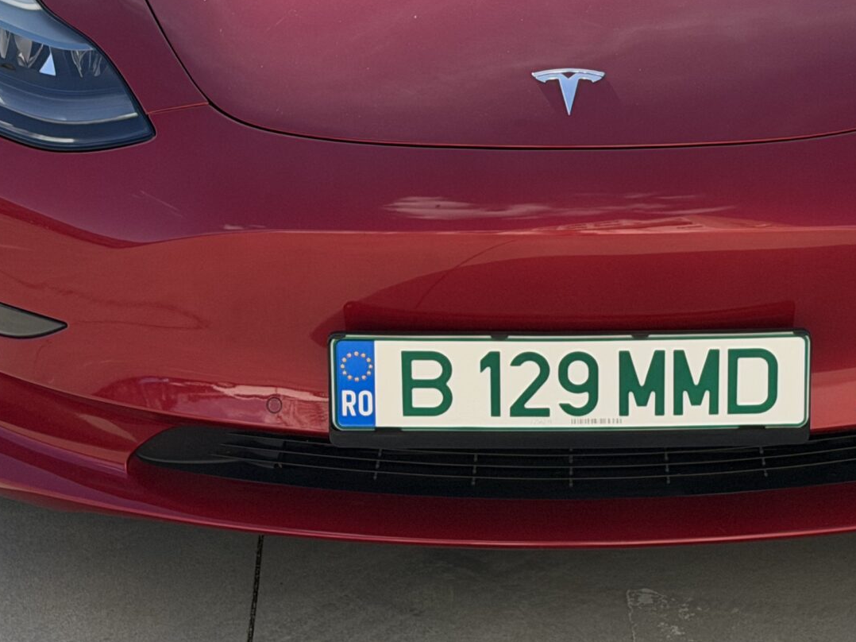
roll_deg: -0.2
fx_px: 2818
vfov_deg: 12.8
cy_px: -34
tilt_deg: -15.0
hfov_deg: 17.2
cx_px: 600
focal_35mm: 114
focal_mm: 6.76
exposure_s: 1/2033
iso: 80
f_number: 1.78
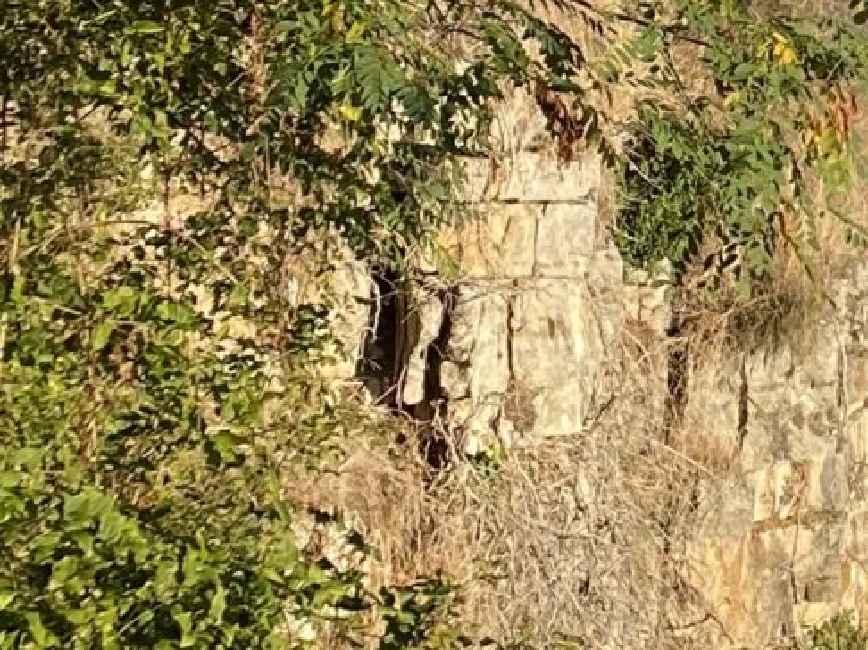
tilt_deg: -1.4
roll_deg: +1.4
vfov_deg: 10.3
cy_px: -482
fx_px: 3434
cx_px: 1466
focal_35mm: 137
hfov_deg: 13.2
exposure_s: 1/1287
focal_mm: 4.25
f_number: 1.8
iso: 32
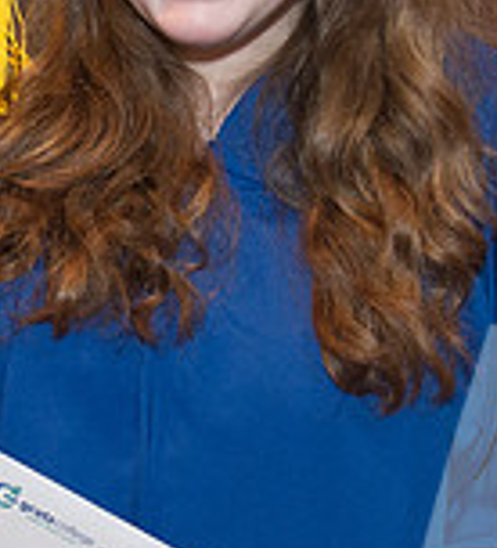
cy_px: 269
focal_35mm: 196
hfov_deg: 8.5
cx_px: 99
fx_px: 3349
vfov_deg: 9.3
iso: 2000
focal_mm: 48
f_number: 4.2
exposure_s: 1/80
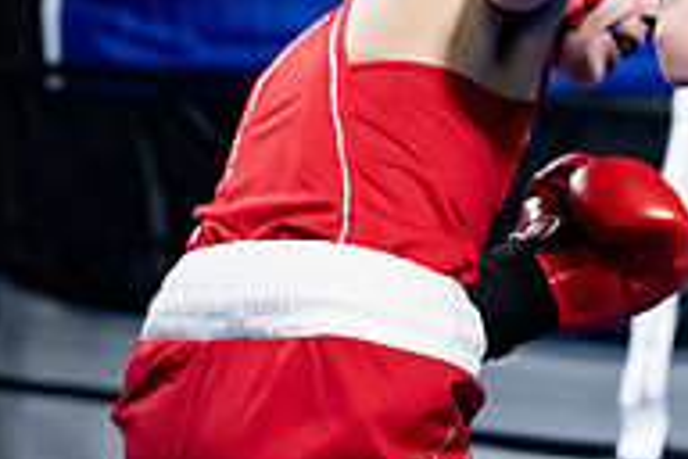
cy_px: -27
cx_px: 796
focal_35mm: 212
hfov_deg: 9.6
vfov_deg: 6.5
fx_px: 4051
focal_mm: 70
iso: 8000
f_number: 2.8
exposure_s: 1/1000
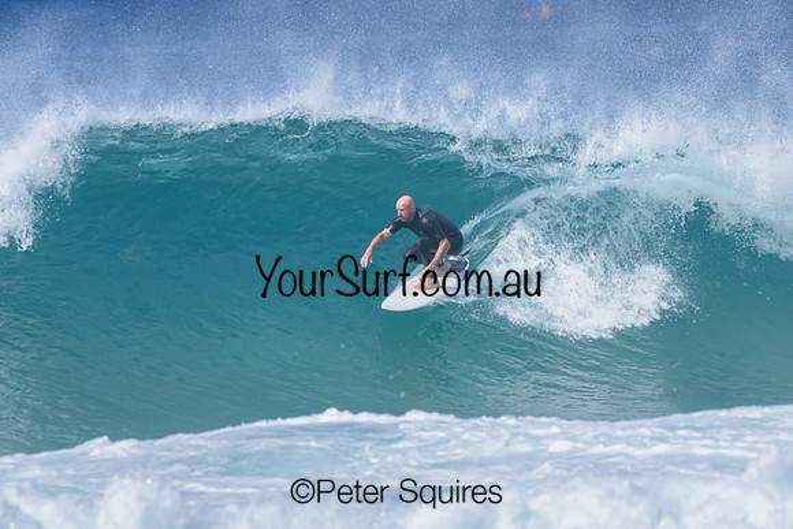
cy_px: 264
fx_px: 22032
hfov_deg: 2.1
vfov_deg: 1.4
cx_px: 396
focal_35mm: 1000
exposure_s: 1/2000
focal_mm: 1000
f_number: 11
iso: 900
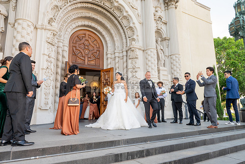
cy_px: 82
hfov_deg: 73.7
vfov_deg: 53.2
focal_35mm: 24
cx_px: 122
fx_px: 163
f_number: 9
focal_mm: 24
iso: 1000
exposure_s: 1/200
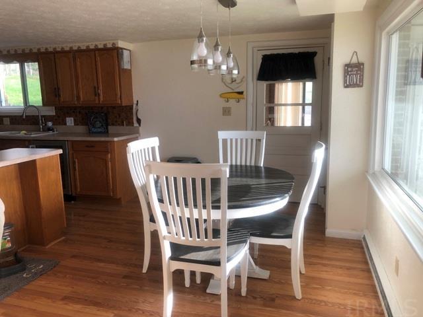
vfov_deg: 49.7
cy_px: 158
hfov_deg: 63.4
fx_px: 342
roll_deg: -0.4
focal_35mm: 28
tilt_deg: -9.0
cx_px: 212
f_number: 1.8
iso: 25
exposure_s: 1/40
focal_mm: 3.99
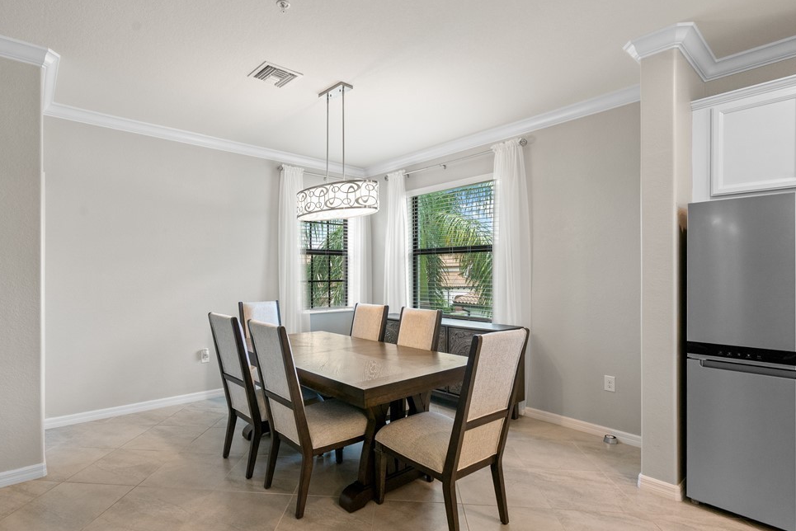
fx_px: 398
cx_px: 362
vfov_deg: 67.4
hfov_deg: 89.8
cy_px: 269
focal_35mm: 18
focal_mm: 16
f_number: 8
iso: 400
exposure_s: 1/30
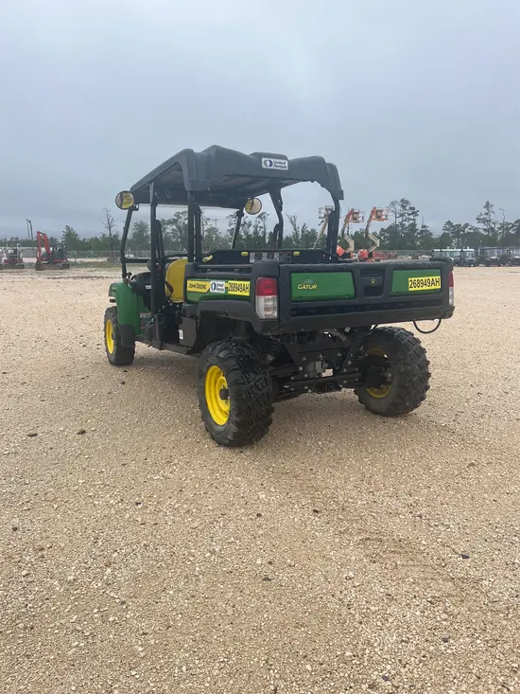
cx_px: 260
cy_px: 347
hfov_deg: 53.1
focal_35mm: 26
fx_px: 521
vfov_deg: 67.3
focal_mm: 5.1
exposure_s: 1/1672
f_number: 1.6
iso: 50
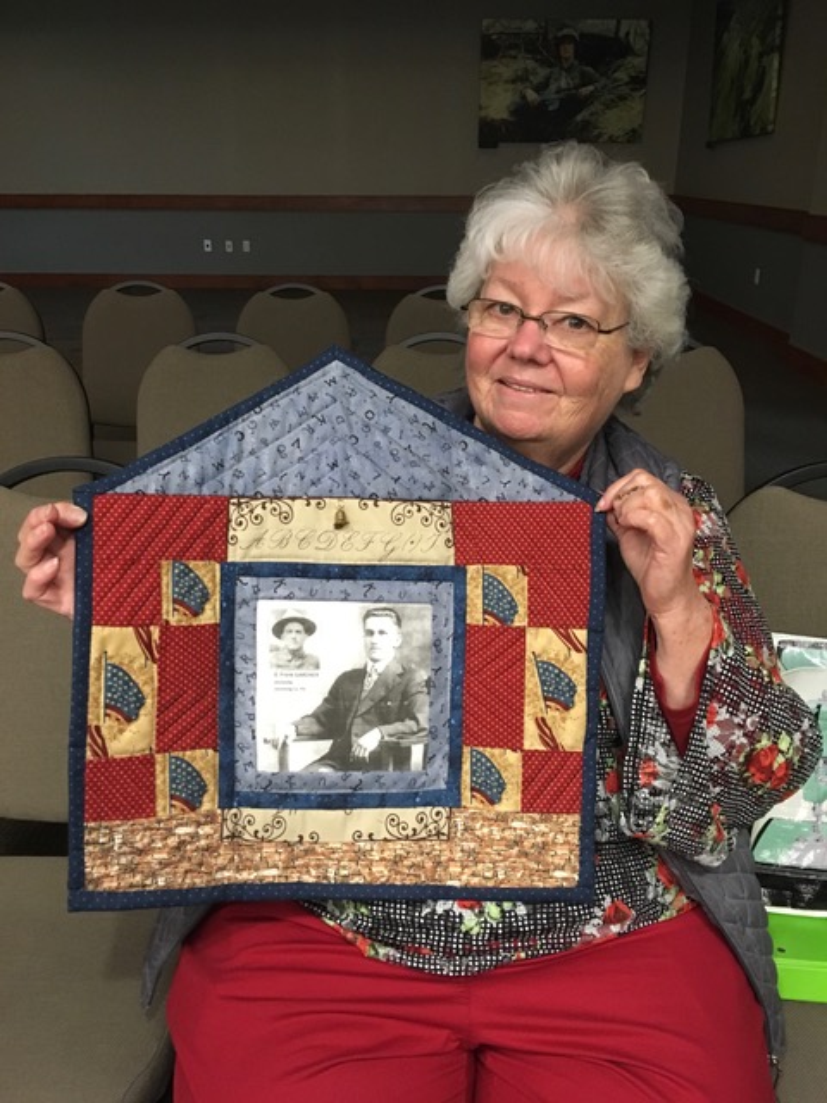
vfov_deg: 61.7
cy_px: 552
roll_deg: +0.2
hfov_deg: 48.2
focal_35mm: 29
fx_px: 924
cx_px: 414
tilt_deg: -22.5
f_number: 2.2
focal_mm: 4.15
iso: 200
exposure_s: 1/15
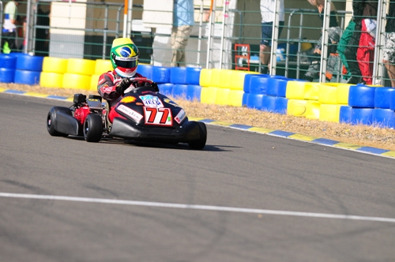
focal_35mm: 300
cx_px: 198
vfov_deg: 4.6
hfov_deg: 6.9
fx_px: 3287
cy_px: 131
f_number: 4.5
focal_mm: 200
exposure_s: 1/1250
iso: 200
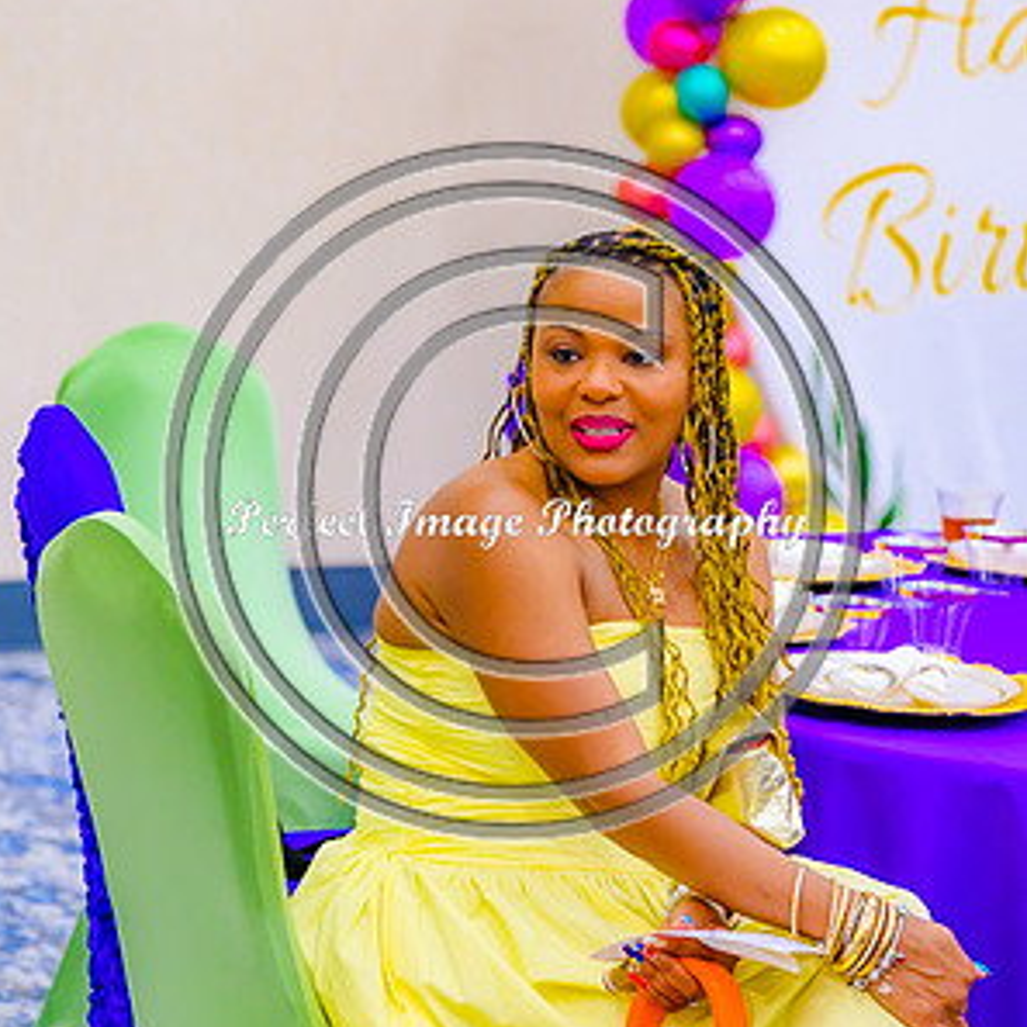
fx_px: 4531
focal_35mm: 135
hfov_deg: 12.9
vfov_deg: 12.9
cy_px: 519
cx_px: 512
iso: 900
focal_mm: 70
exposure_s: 1/125
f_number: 2.8
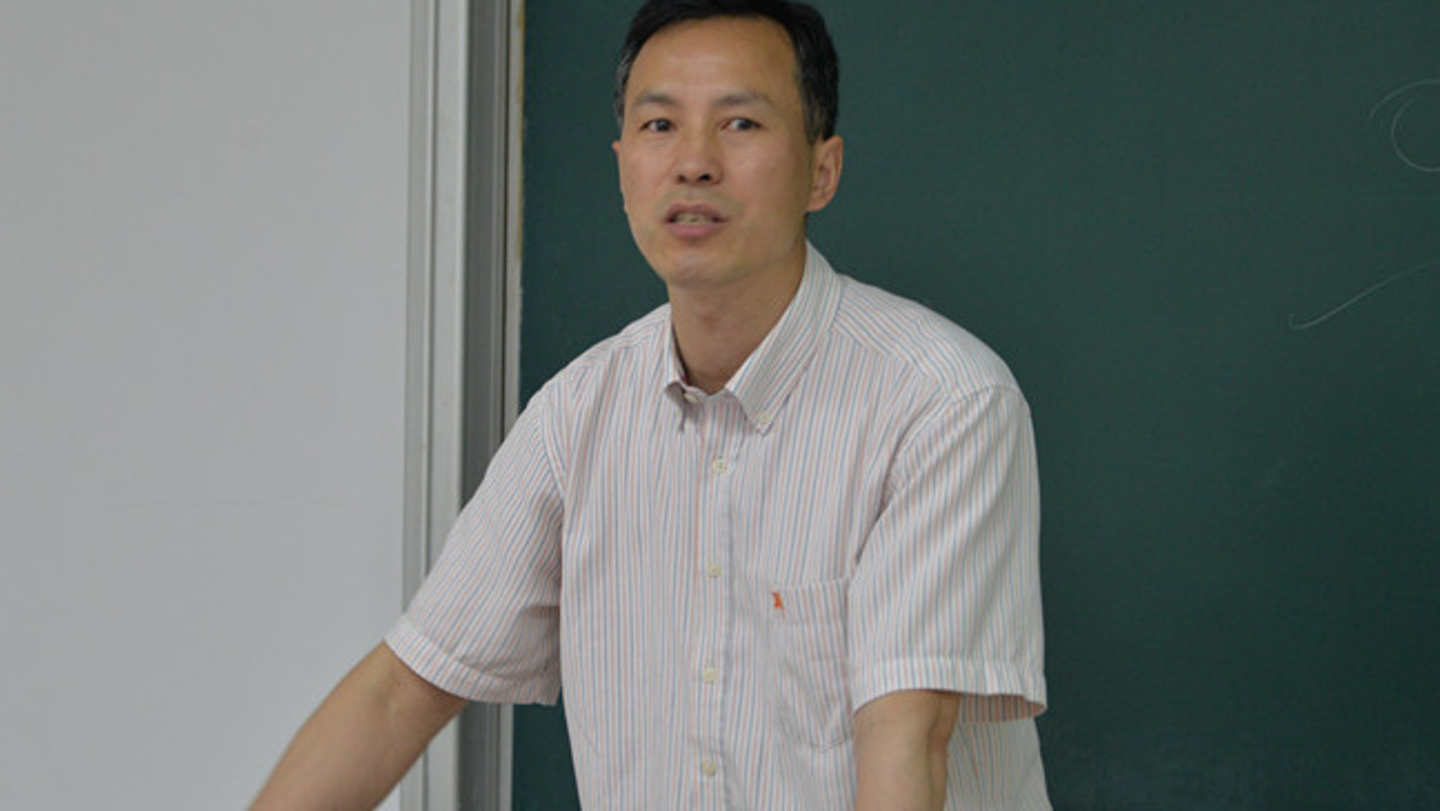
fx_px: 5729
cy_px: 427
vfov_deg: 8.1
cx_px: 682
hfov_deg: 14.3
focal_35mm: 150
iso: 1250
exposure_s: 1/30
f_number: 5.6
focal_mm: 116
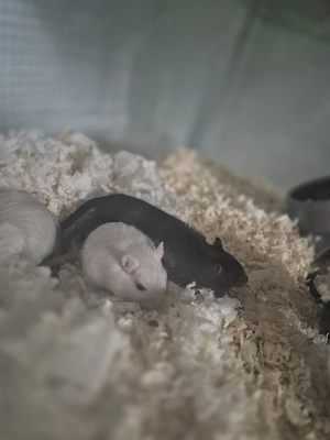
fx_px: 292
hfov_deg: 58.9
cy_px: 220
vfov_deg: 73.9
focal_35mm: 23
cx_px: 165
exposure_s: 1/100
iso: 2000
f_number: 1.8
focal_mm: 5.4
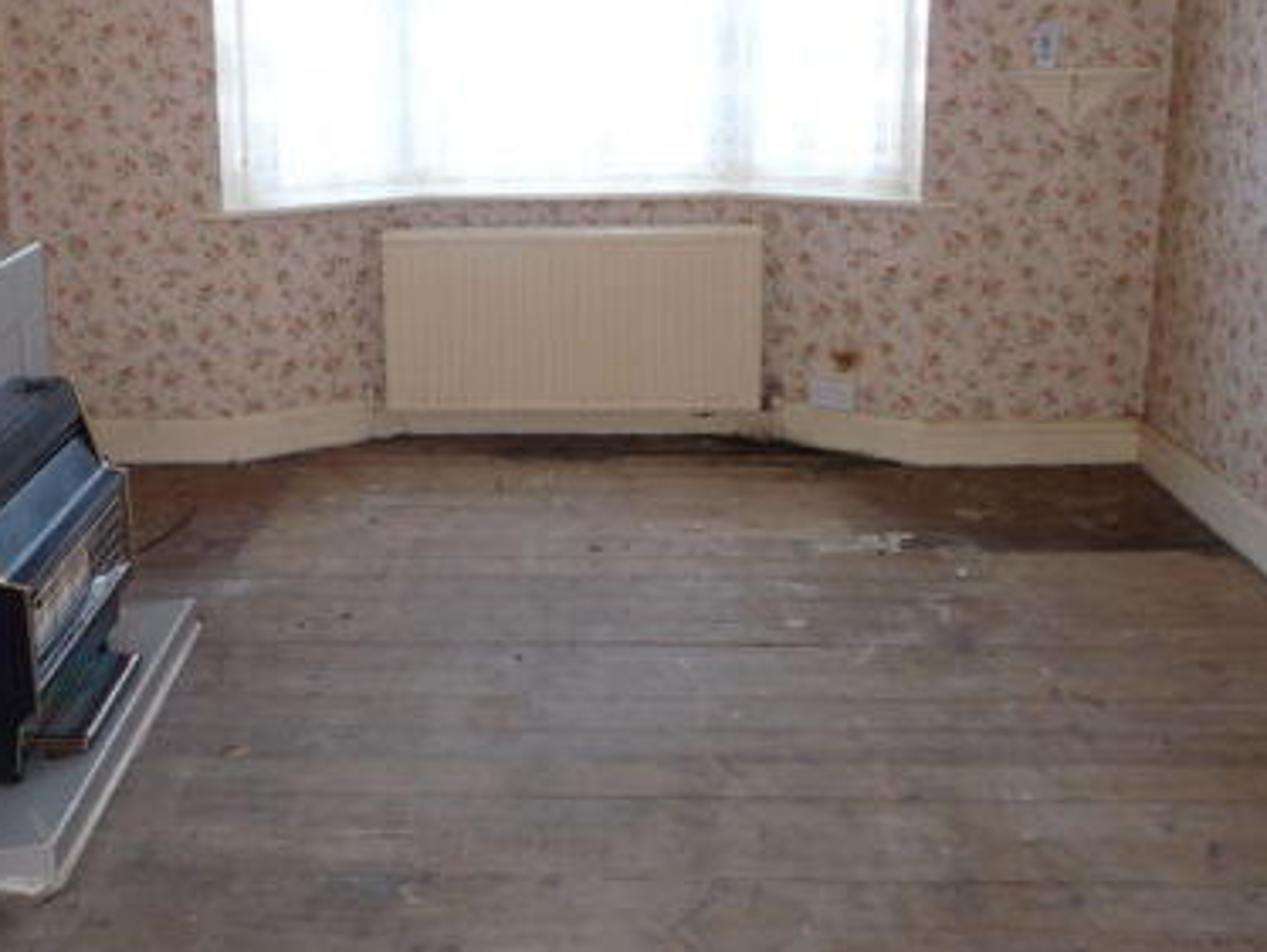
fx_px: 1538
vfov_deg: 34.0
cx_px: 478
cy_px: 293
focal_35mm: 42
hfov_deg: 44.4
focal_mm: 4.8
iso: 100
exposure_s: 1/40
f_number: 2.8
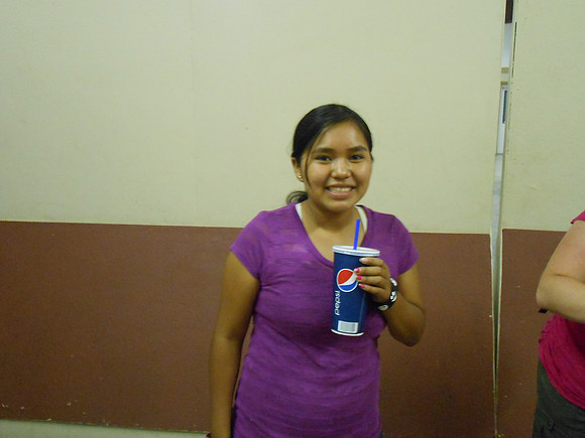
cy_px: 219
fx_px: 575
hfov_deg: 54.0
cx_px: 292
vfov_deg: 41.8
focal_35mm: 34
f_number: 3.9
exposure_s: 1/20
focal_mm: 6
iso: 800
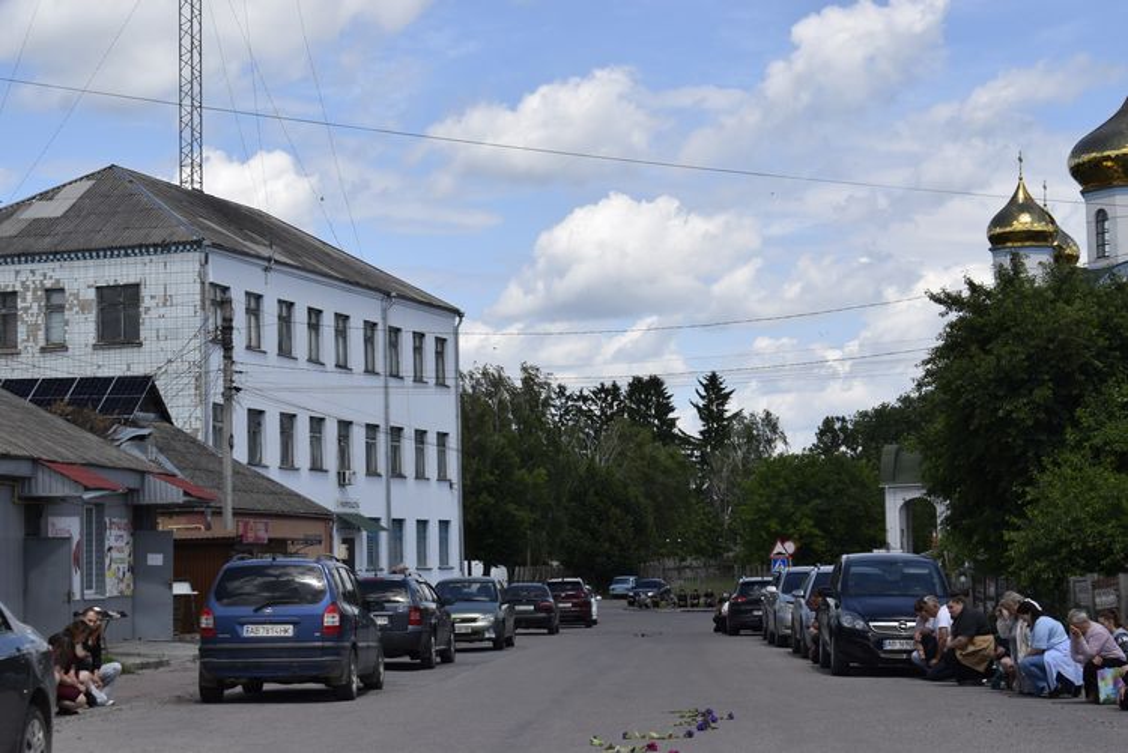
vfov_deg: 16.6
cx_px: 564
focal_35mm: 82
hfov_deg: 24.6
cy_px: 376
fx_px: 2586
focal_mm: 55
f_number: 10
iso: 200
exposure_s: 1/400
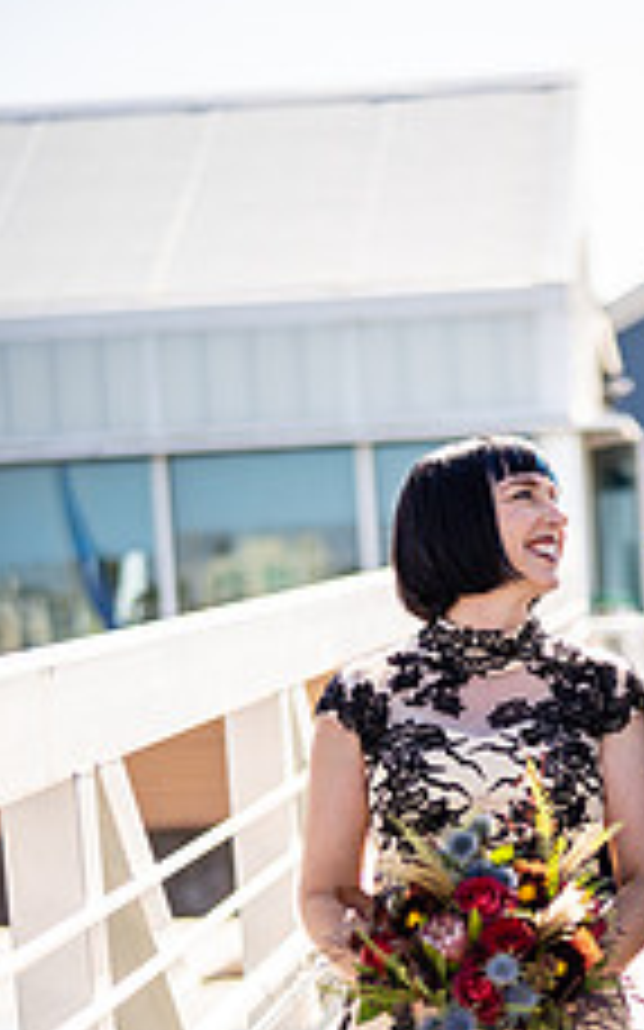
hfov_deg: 12.9
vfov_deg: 20.2
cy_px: 999
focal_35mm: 100
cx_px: 630
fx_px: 2810
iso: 200
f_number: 1.4
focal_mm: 50
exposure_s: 1/6400
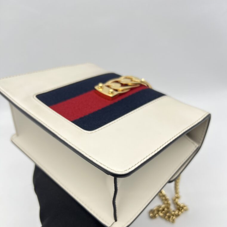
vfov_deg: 51.7
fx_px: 230
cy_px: 149
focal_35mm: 31
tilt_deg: -45.0
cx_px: 115
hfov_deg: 52.5
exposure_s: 1/150
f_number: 1.5
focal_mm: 5.7
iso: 32
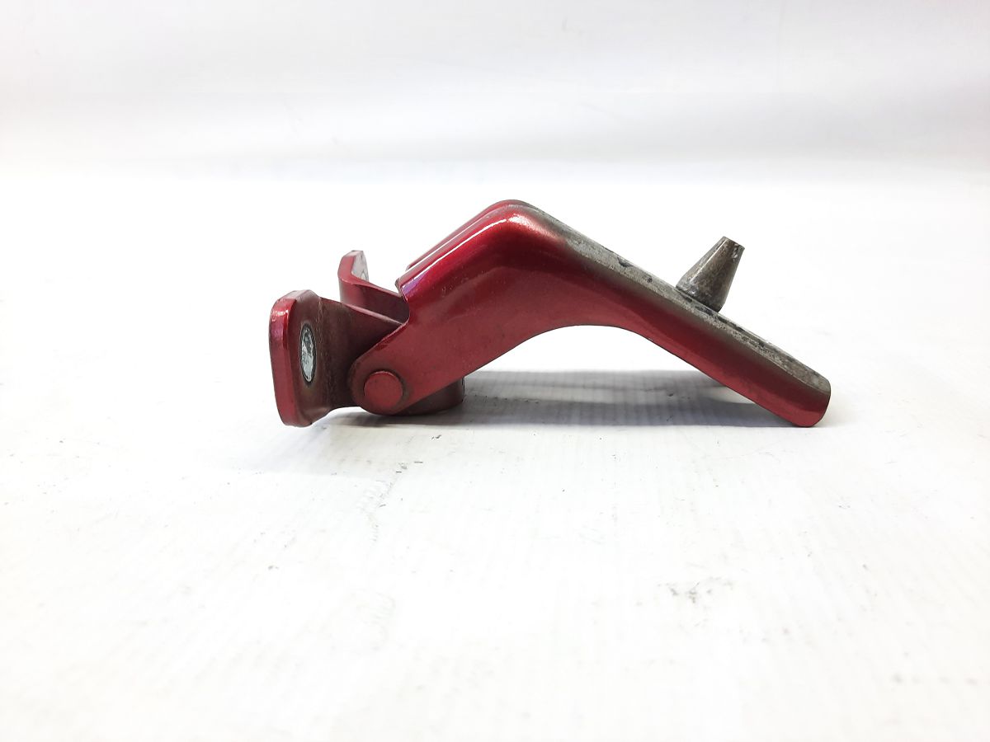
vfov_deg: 54.9
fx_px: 715
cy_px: 371
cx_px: 495
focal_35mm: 25
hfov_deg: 69.4
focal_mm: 4.6
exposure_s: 1/50
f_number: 2
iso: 100
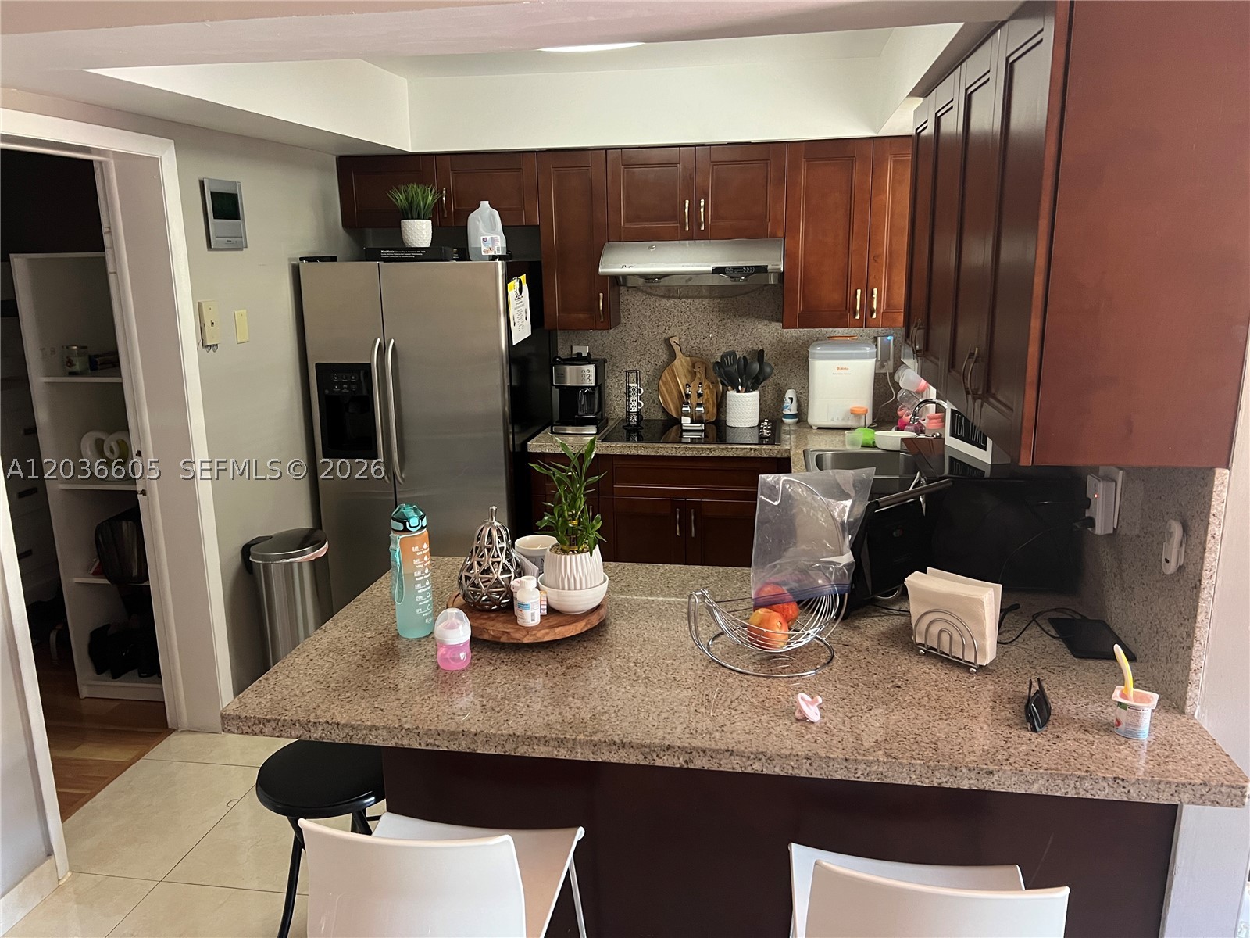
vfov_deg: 53.1
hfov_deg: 67.3
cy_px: 469
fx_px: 939
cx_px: 625
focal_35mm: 26
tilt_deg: -13.4
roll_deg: +0.6
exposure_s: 1/40
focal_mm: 5.7
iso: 400
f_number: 1.5
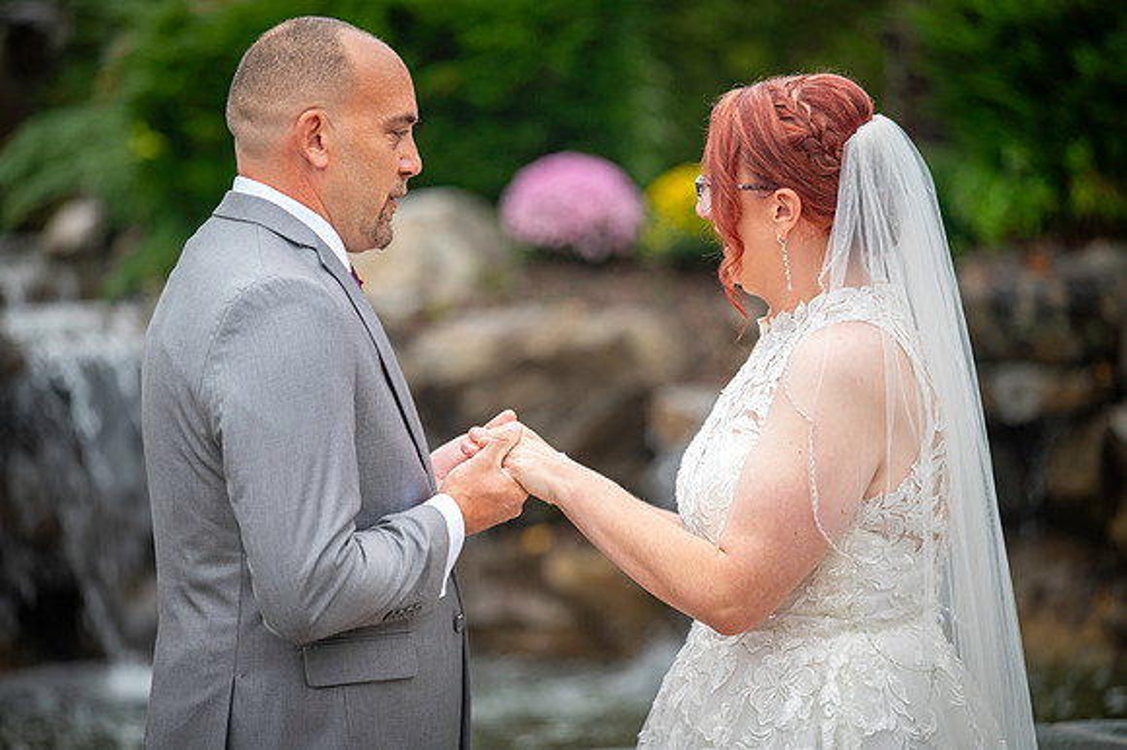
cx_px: 564
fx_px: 5319
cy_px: 375
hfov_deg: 12.1
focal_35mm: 170
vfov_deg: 8.1
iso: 100
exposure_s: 1/125
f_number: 2.8
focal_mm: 170
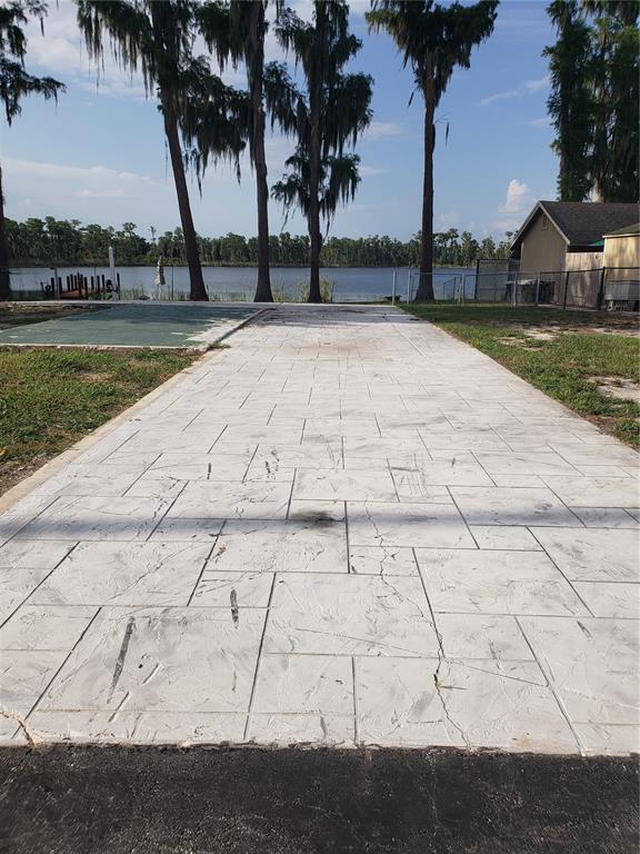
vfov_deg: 67.3
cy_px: 427
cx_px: 320
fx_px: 641
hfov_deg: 53.1
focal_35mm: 26
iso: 50
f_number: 2.4
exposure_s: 1/1580
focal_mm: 4.3
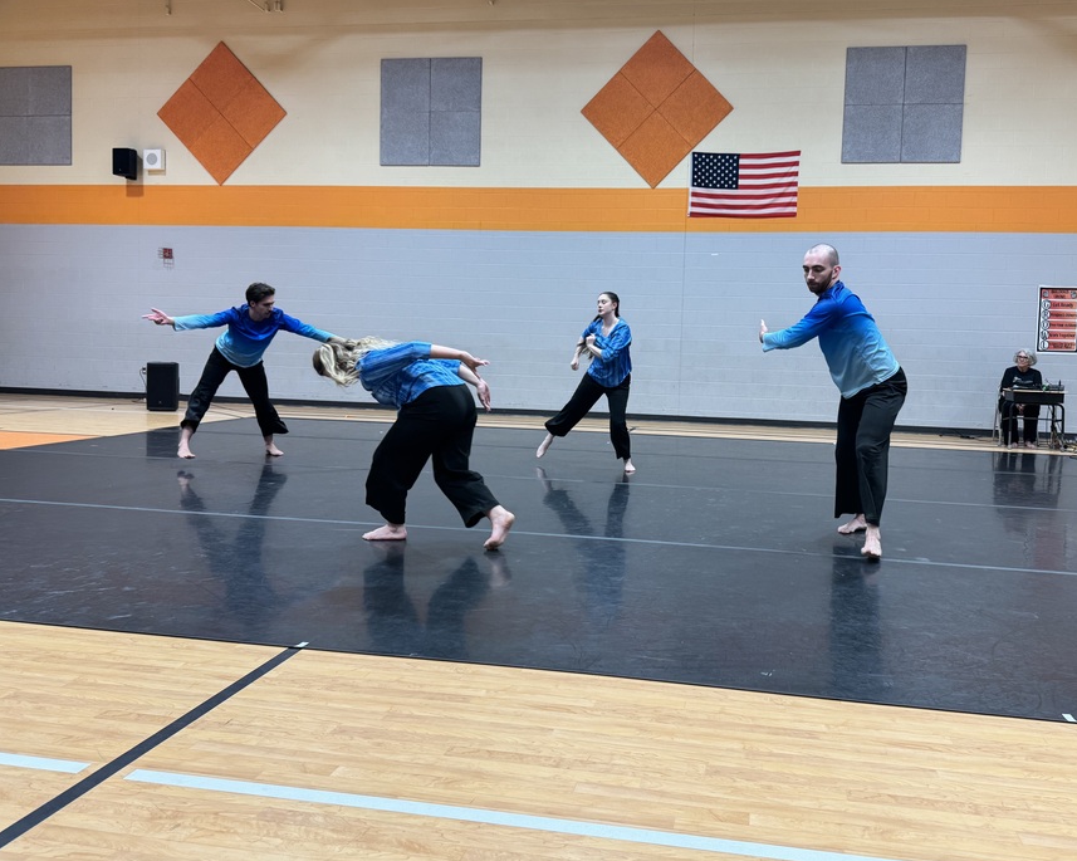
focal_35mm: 28
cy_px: 390
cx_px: 601
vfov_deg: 51.4
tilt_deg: -2.7
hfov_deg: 62.0
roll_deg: -1.2
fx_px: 892
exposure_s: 1/120
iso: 100
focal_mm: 6.76
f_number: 1.78
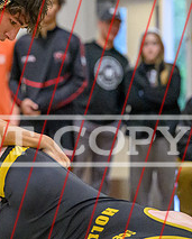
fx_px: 2296
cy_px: 87
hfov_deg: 4.8
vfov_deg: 6.0
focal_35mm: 324
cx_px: -69
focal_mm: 99
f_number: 2.8
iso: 9000
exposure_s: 1/800
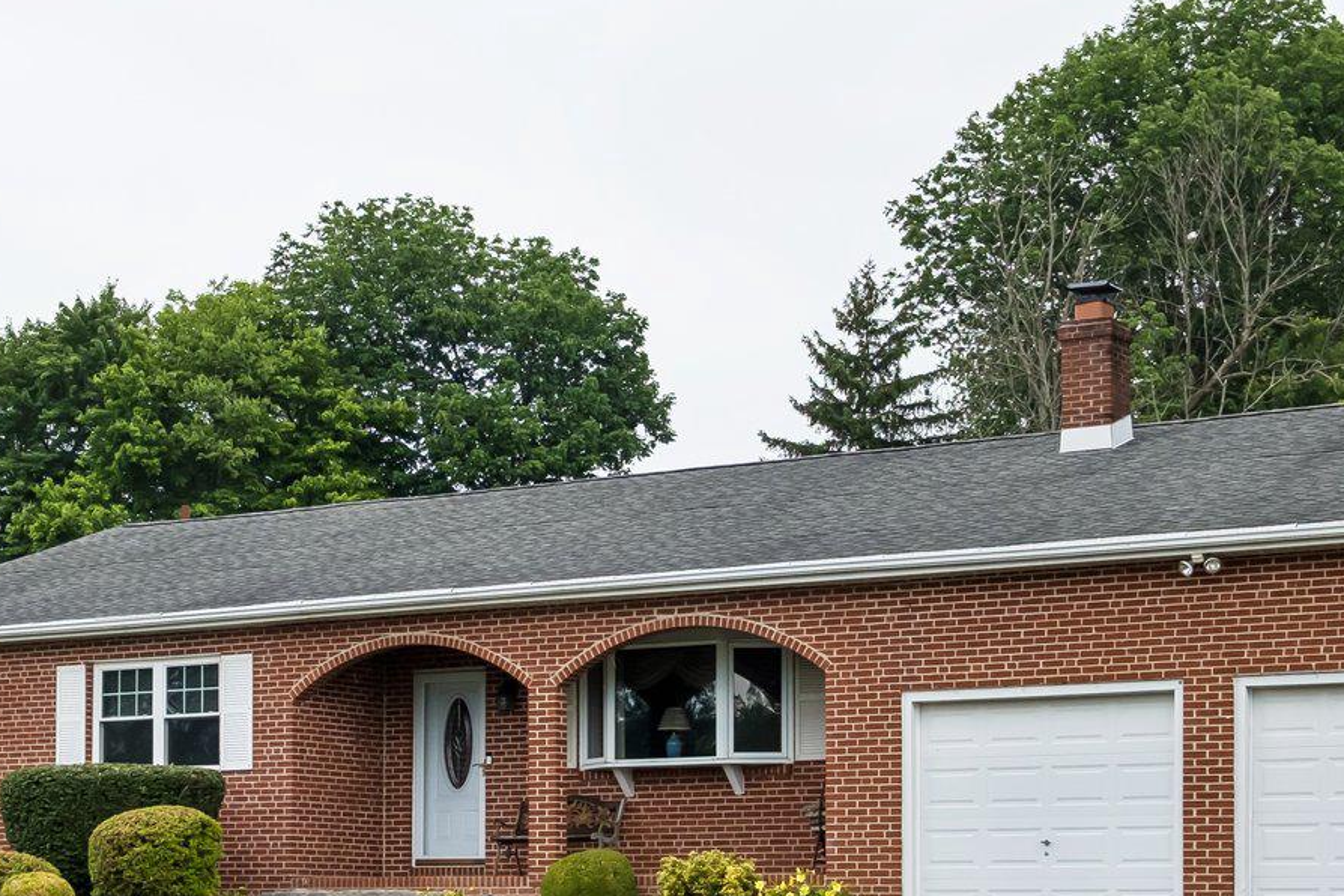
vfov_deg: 19.1
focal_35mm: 71
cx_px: 531
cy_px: 674
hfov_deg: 28.4
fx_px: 2650
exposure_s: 1/240
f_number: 8
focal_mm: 20.9
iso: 250
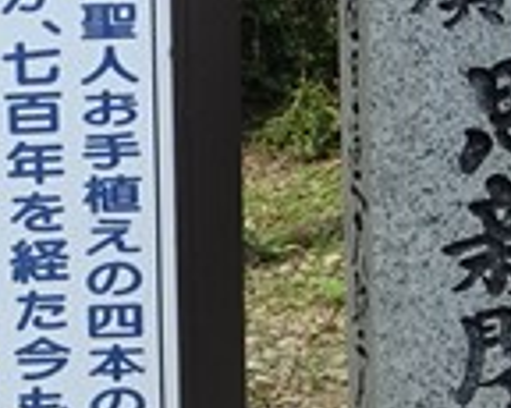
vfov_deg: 9.5
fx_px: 2433
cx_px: -106
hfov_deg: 11.7
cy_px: 474
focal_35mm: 161
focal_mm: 5.79
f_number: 4.5
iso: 80
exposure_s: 1/100
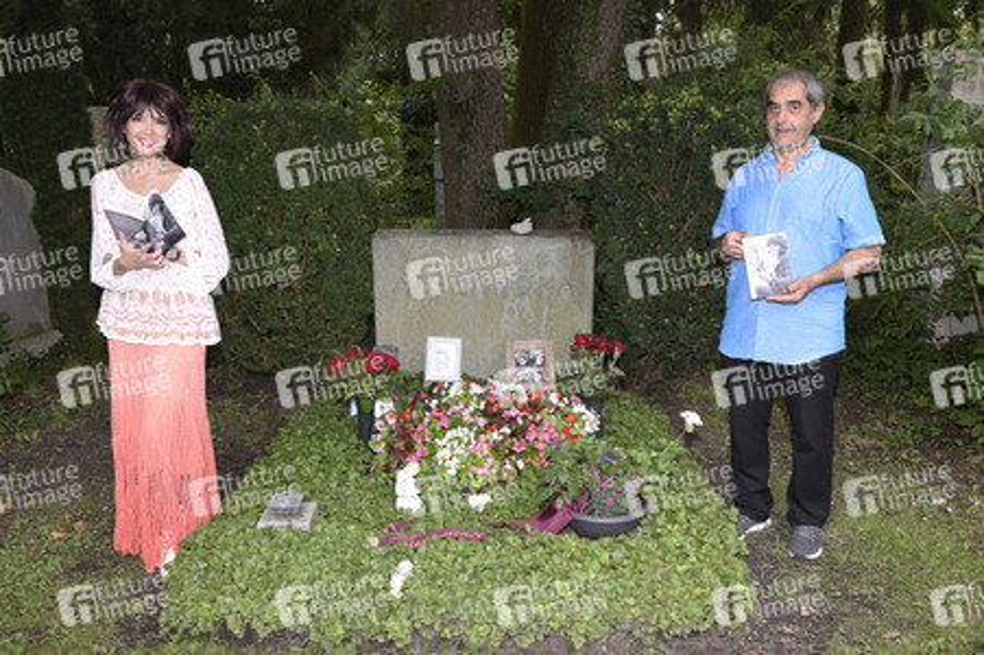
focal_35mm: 32
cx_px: 492
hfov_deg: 58.8
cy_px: 328
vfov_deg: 41.1
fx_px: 874
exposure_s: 1/100
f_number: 6.3
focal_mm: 32
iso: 640
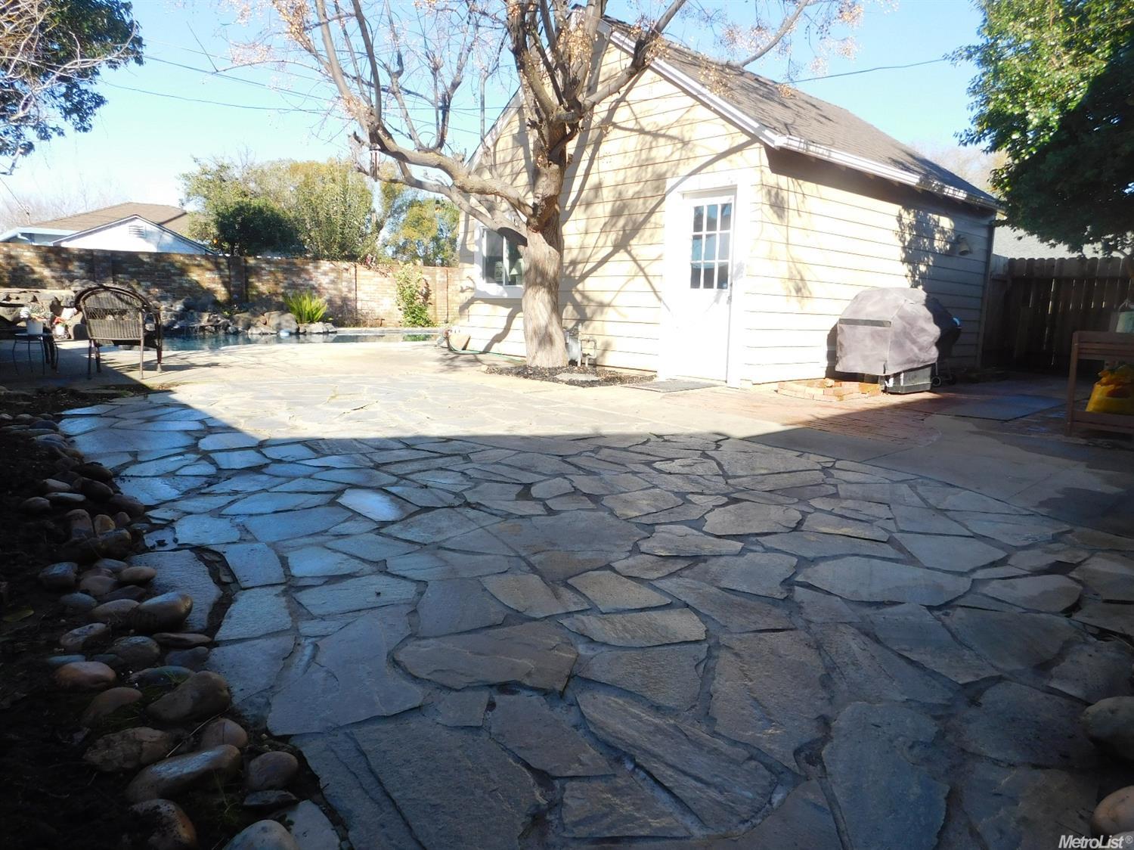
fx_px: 753
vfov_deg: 58.9
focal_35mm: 23
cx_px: 567
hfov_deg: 73.9
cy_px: 425
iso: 125
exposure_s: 1/640
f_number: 3
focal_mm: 4
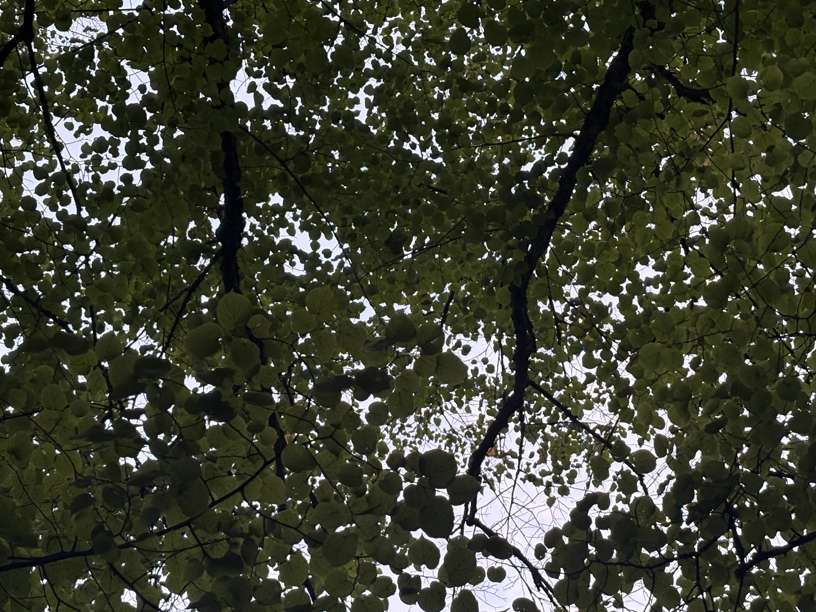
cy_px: 359
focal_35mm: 79
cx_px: 432
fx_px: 1862
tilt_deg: +51.9
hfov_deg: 24.7
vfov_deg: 18.6
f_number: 1.6
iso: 160
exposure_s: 1/53
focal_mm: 5.96
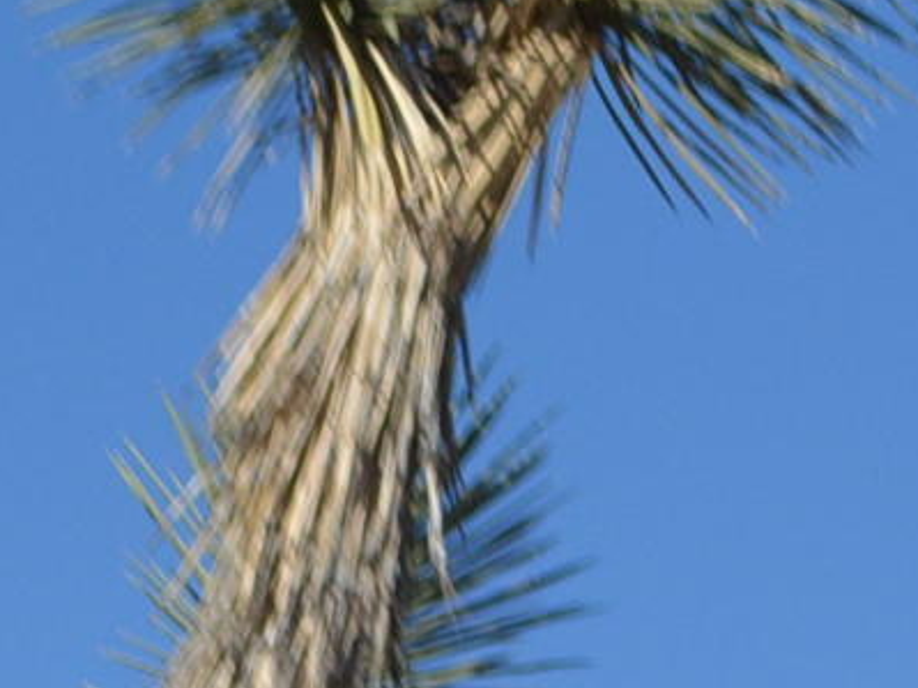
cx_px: 1486
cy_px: 2253
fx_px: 14343
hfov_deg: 3.6
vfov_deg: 2.7
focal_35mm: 541
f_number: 7.1
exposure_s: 1/2000
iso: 400
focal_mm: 50
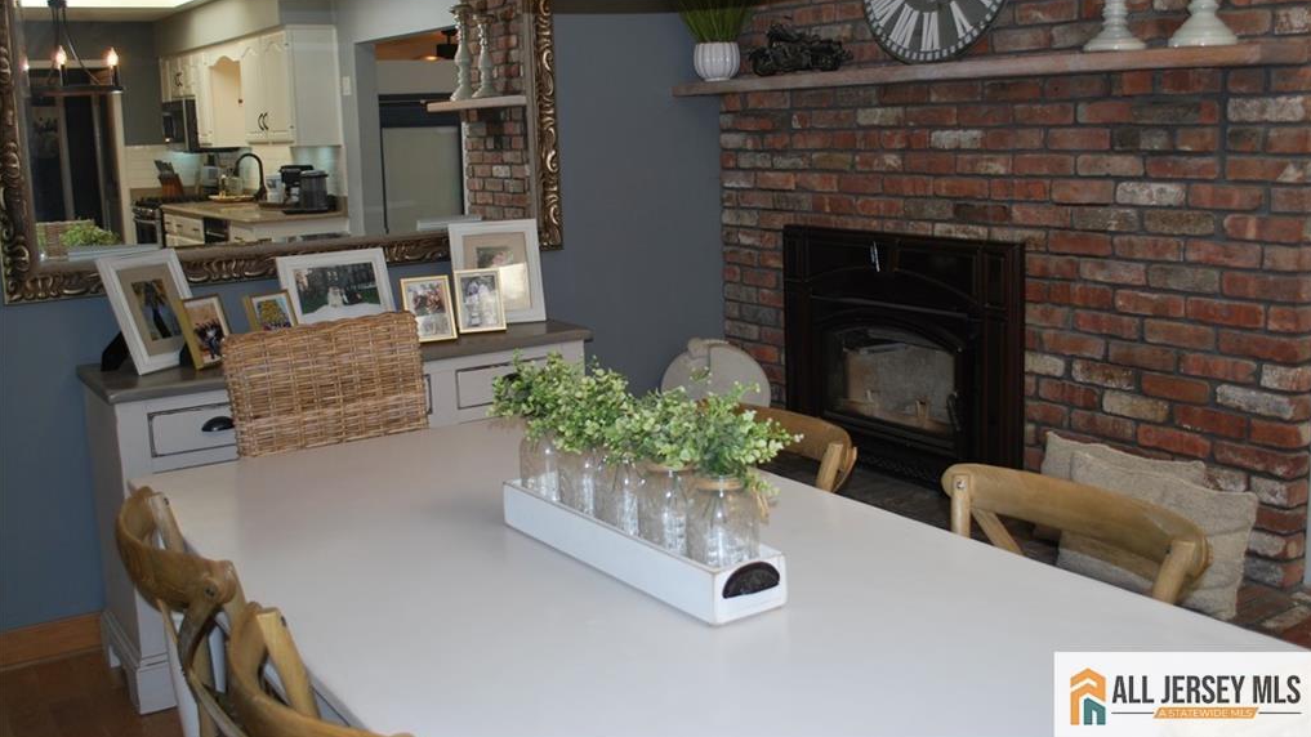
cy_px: 300
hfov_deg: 52.8
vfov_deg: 31.1
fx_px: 1321
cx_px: 657
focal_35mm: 38
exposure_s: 1/60
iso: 200
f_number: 4.2
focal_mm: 24
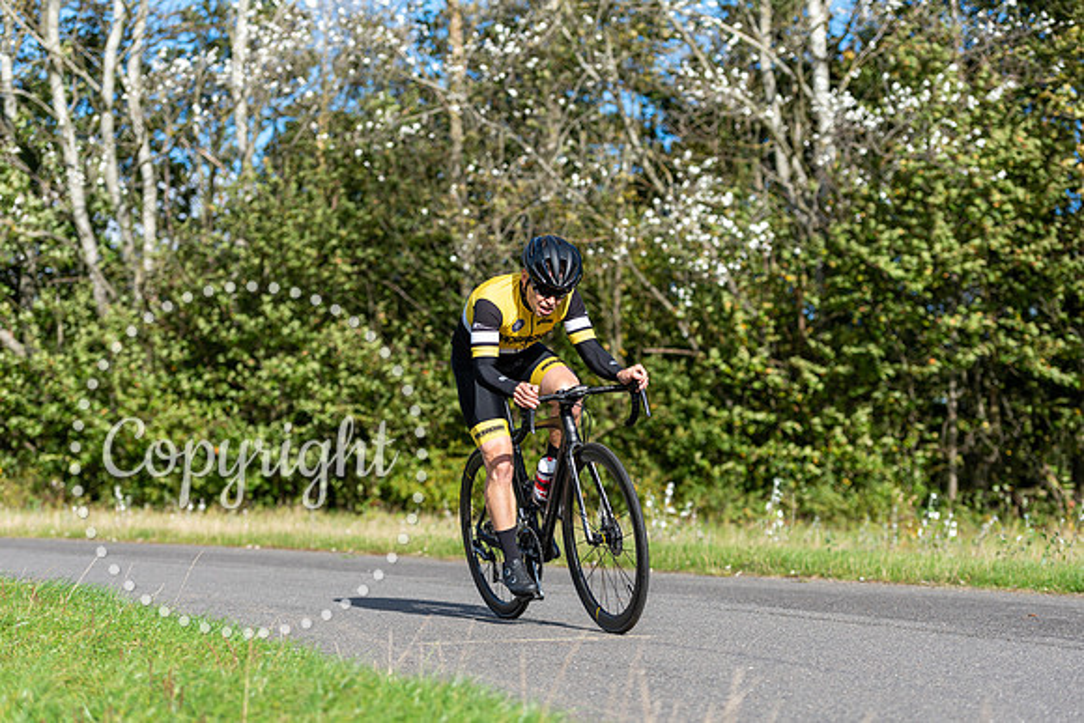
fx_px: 2590
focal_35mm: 86
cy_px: 362
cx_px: 542
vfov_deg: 15.9
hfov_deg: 23.6
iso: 160
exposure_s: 1/2000
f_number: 3.2
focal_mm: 86
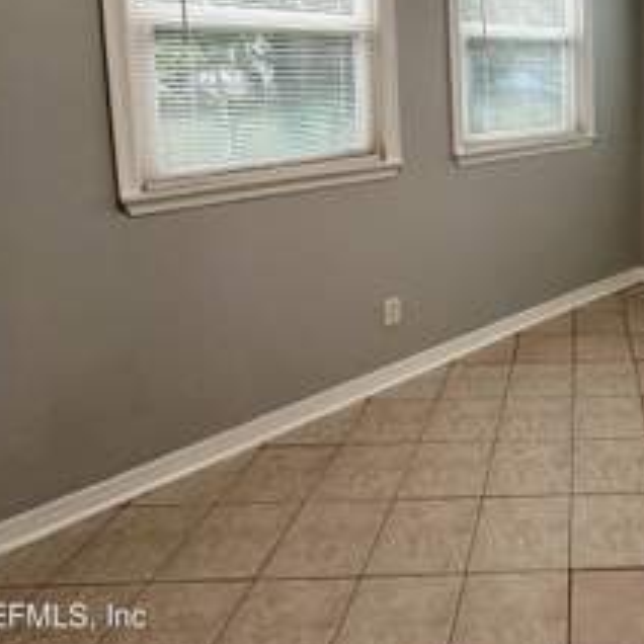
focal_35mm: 28
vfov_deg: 53.0
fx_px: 589
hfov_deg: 50.2
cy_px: 117
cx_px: 592
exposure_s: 1/120
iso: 200
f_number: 2.2
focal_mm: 2.22
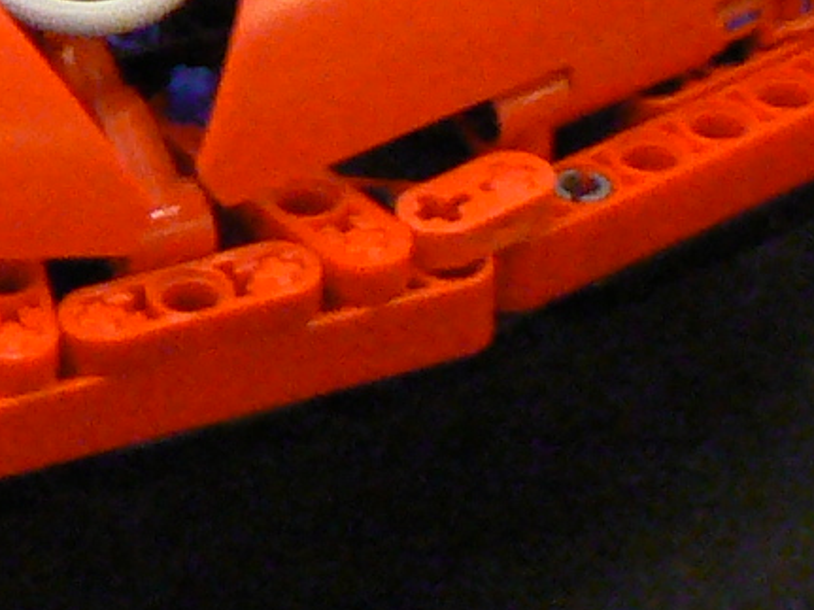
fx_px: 6300
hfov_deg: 7.2
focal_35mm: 268
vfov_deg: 5.3
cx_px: -580
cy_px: -980
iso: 200
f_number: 2.8
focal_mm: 6.9
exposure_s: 1/6
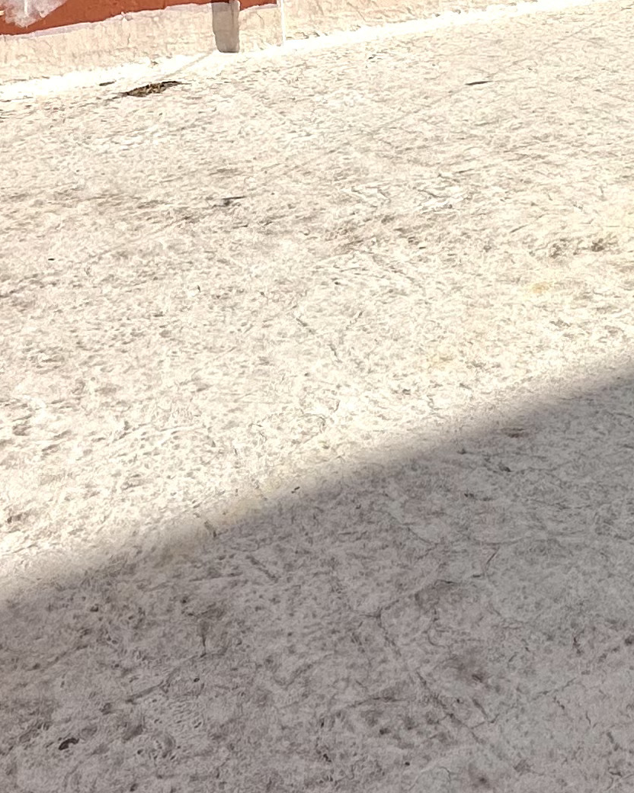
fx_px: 1243
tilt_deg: +6.8
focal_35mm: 53
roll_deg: +2.4
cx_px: 566
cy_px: -281
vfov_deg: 28.1
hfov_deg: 27.6
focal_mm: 2.22
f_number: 2.2
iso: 50
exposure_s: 1/4292
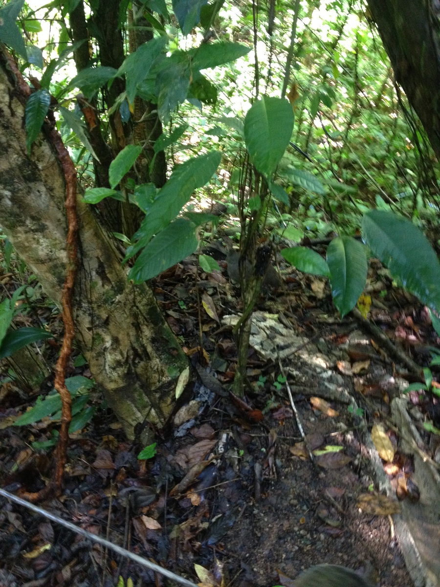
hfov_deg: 40.7
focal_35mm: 35
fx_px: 593
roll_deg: -1.3
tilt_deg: -42.3
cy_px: 294
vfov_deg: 52.6
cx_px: 220
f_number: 2.4
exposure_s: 1/20
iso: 320
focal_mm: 4.28
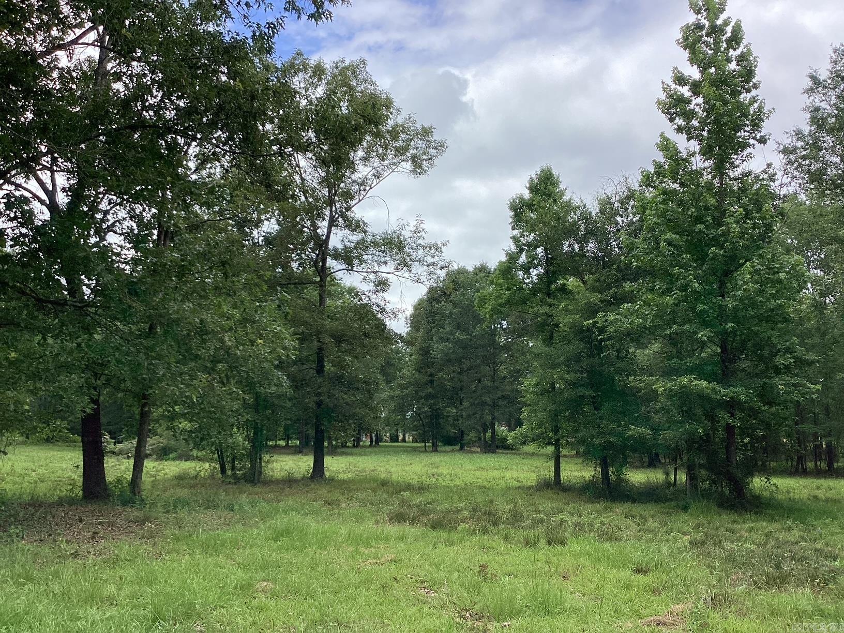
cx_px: 422
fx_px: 756
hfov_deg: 58.4
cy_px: 316
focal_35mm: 31
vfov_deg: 45.4
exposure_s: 1/981
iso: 25
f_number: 2.4
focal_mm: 3.3
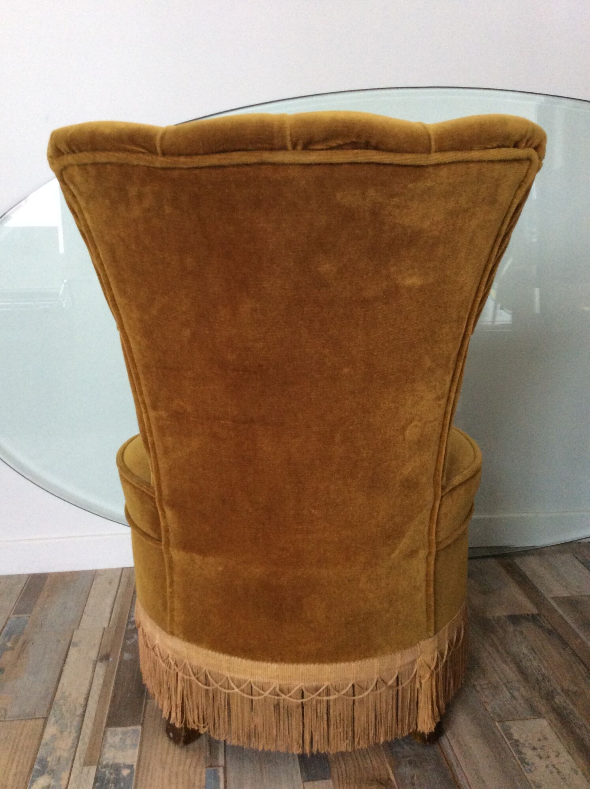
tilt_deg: -12.3
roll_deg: +2.4
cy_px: 394
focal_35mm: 32
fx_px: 729
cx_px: 295
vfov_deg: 56.9
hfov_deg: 44.1
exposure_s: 1/25
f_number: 2.4
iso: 160
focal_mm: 3.3
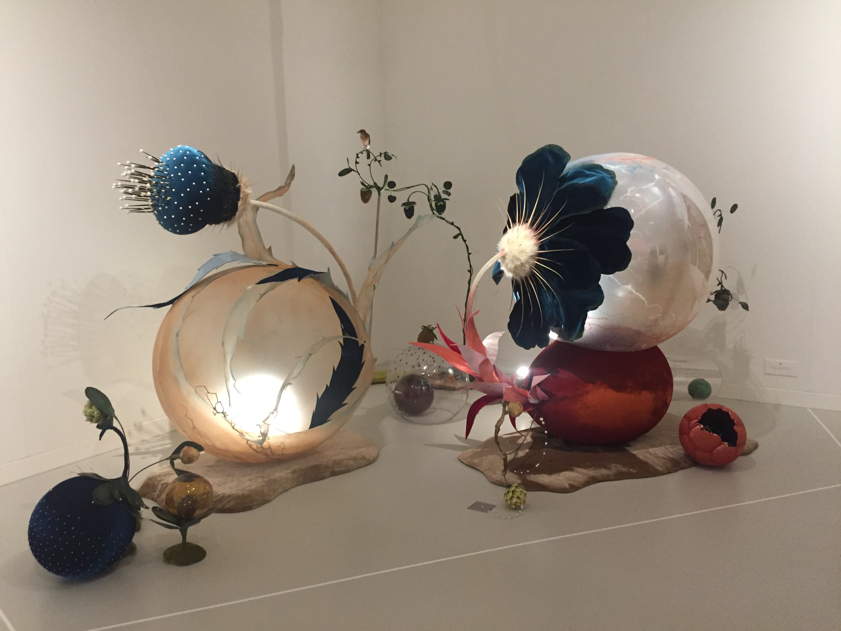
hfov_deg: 61.7
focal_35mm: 29
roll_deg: +0.6
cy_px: 316
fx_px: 705
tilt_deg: -6.4
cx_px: 420
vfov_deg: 48.2
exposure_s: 1/20
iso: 250
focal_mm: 4.15
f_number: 2.2
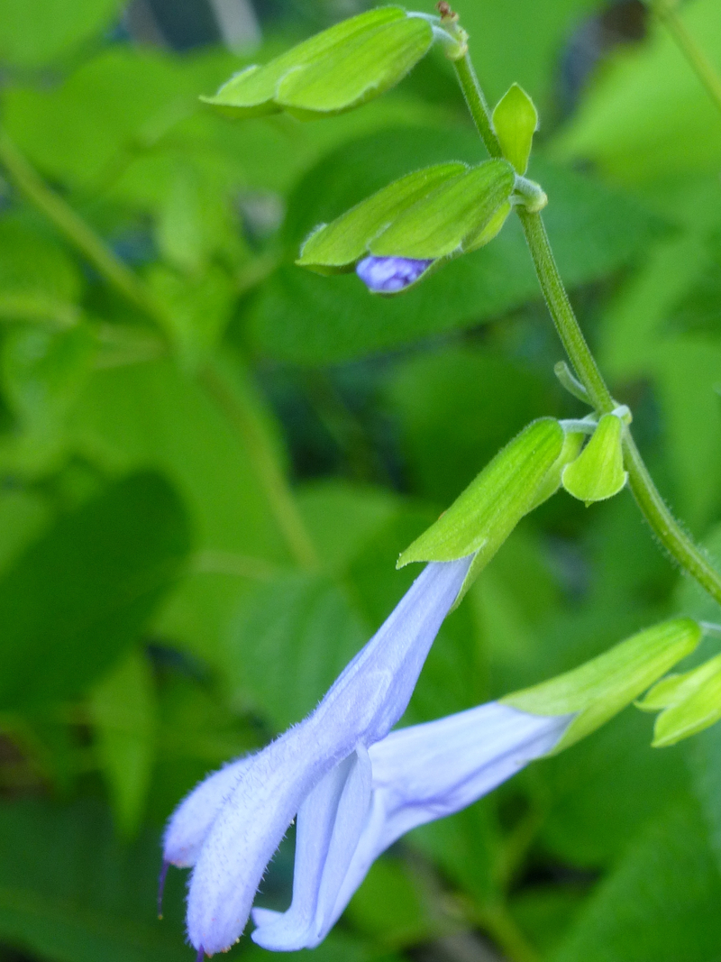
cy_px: 580
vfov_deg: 17.3
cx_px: 476
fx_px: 3167
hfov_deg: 13.0
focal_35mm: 114
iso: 200
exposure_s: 1/60
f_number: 4.7
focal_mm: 13.6
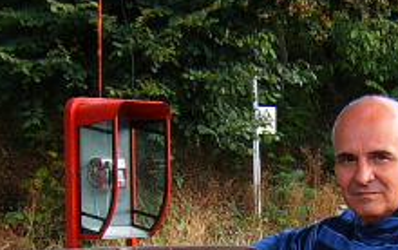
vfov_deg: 11.2
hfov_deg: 18.1
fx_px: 1238
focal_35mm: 114
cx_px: 335
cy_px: 351
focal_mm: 6.2
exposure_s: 1/125
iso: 63
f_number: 2.9
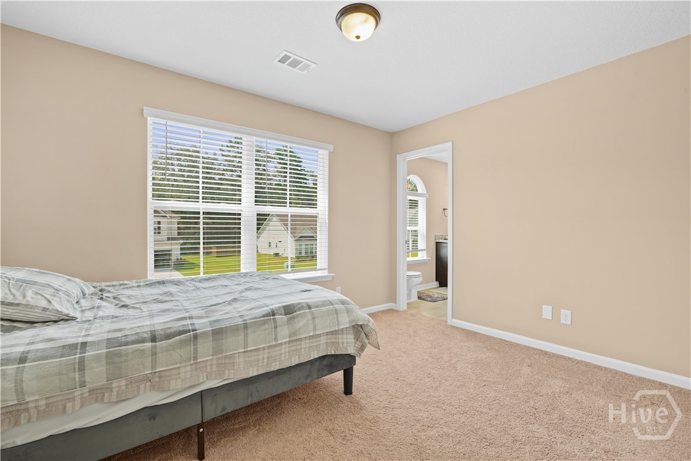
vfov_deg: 73.7
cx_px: 346
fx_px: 307
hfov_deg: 96.7
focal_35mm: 16
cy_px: 230
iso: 100
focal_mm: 16
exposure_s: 1/1.67
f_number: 11
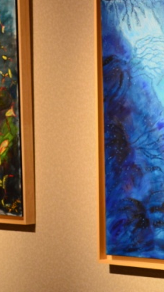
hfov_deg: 5.6
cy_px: 78
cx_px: -38
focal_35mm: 215
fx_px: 1662
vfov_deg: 10.0
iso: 720
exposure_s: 1/15
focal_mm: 55
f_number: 8
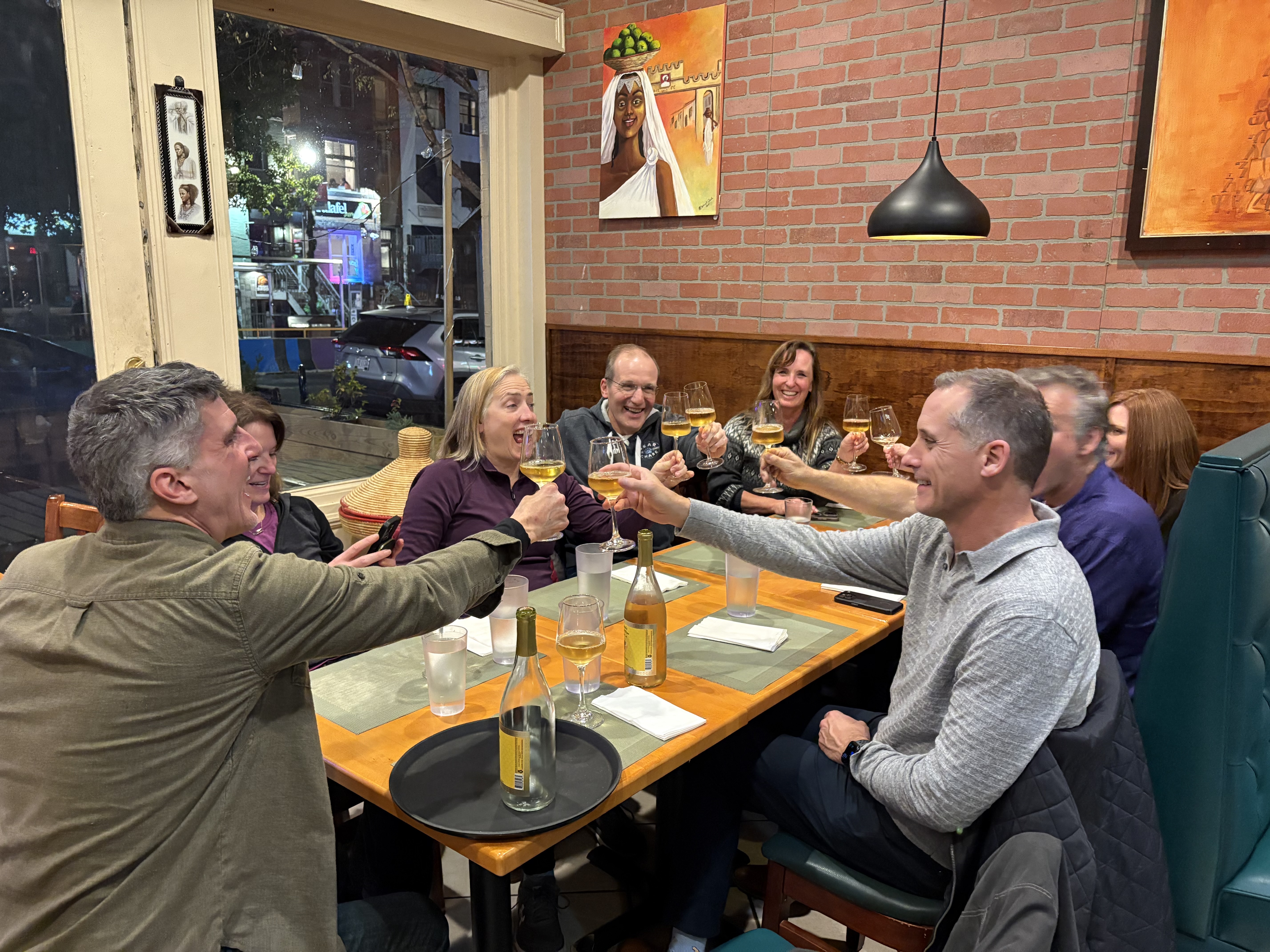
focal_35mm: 26
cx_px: 635
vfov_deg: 53.1
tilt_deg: -12.4
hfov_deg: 67.3
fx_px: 954
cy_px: 476
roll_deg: +0.4
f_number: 1.6
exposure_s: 1/40
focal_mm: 5.96
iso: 640
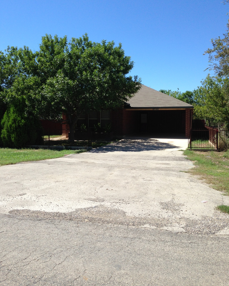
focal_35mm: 35
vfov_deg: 51.5
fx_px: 296
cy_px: 131
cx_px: 115
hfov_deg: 42.2
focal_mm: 4.13
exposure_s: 1/1427
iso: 50
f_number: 2.4
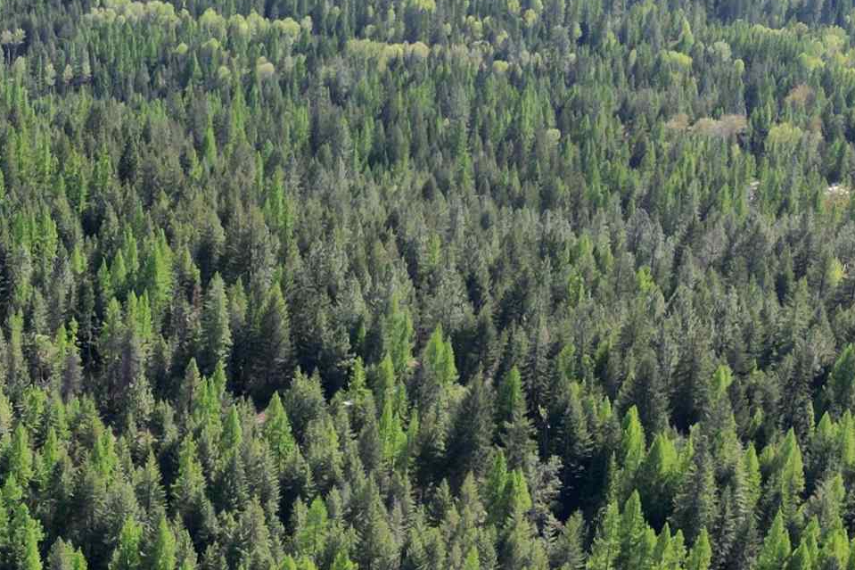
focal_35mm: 80
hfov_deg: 23.4
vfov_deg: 17.0
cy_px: 371
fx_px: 1900
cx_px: -149
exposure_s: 1/2000
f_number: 1.7
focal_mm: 6.72
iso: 100
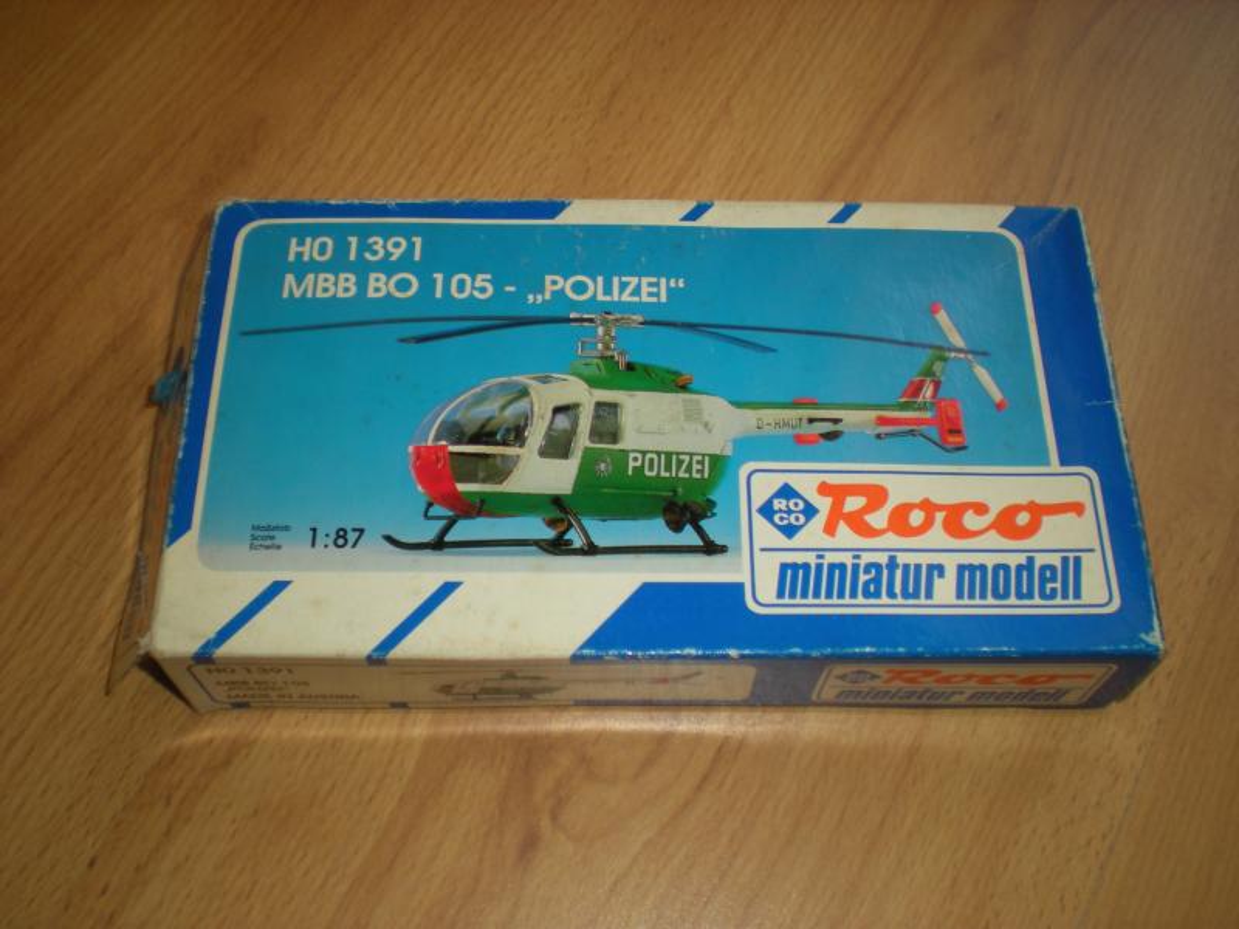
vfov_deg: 37.7
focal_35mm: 38
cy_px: 464
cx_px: 620
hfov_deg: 49.0
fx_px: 1360
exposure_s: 1/33.2
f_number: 3.1
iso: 64
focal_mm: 6.3
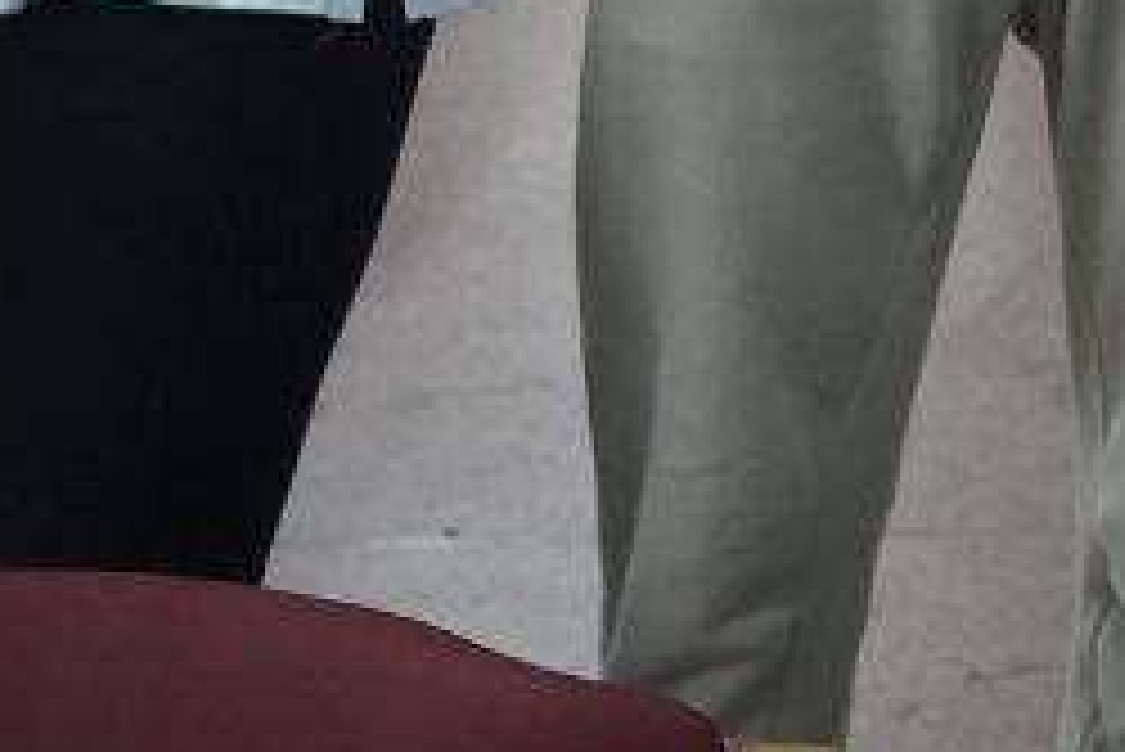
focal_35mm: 180
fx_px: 5628
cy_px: -1193
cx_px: 2034
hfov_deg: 10.7
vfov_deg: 7.1
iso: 2500
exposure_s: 1/100
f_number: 4.5
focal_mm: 30
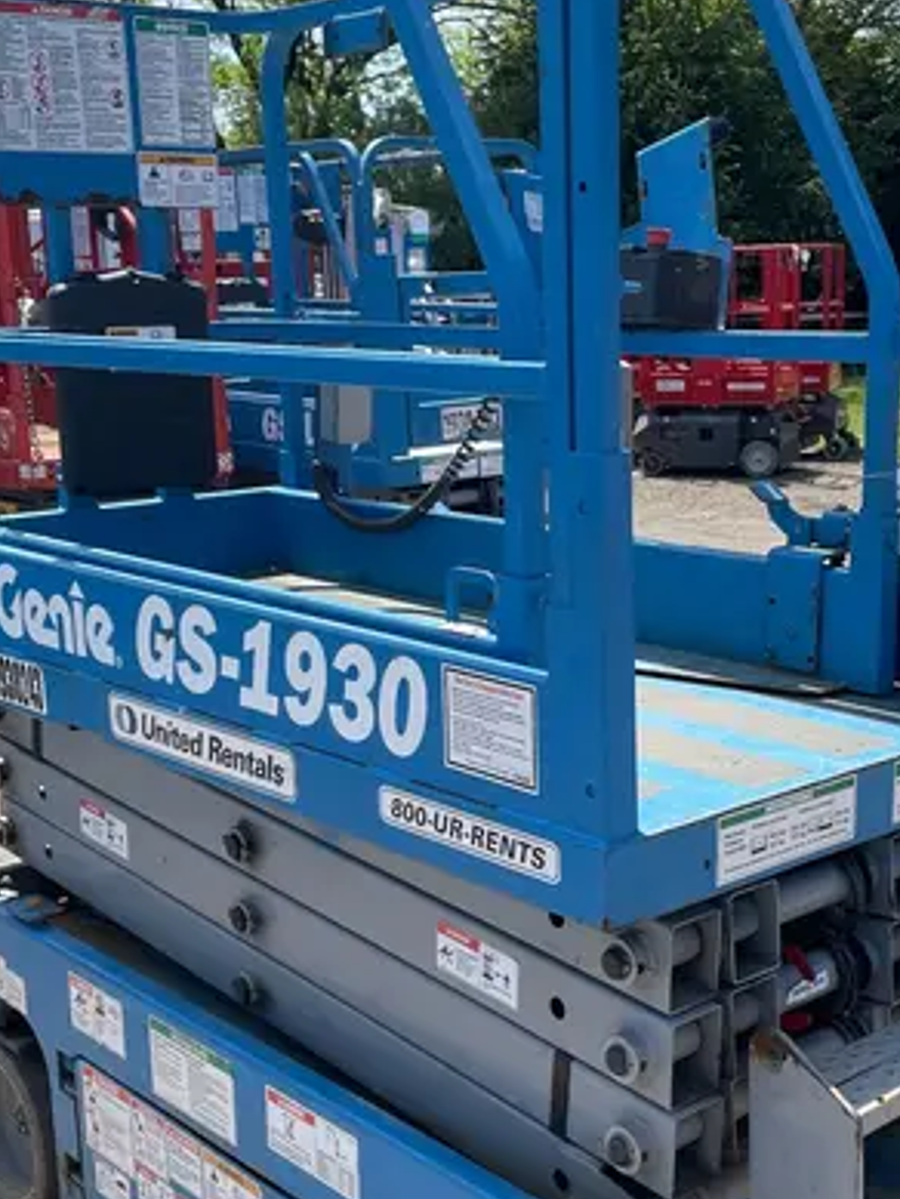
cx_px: 570
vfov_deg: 38.8
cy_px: 689
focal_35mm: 49
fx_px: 1698
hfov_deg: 29.6
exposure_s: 1/1715
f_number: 1.6
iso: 32
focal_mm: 4.2
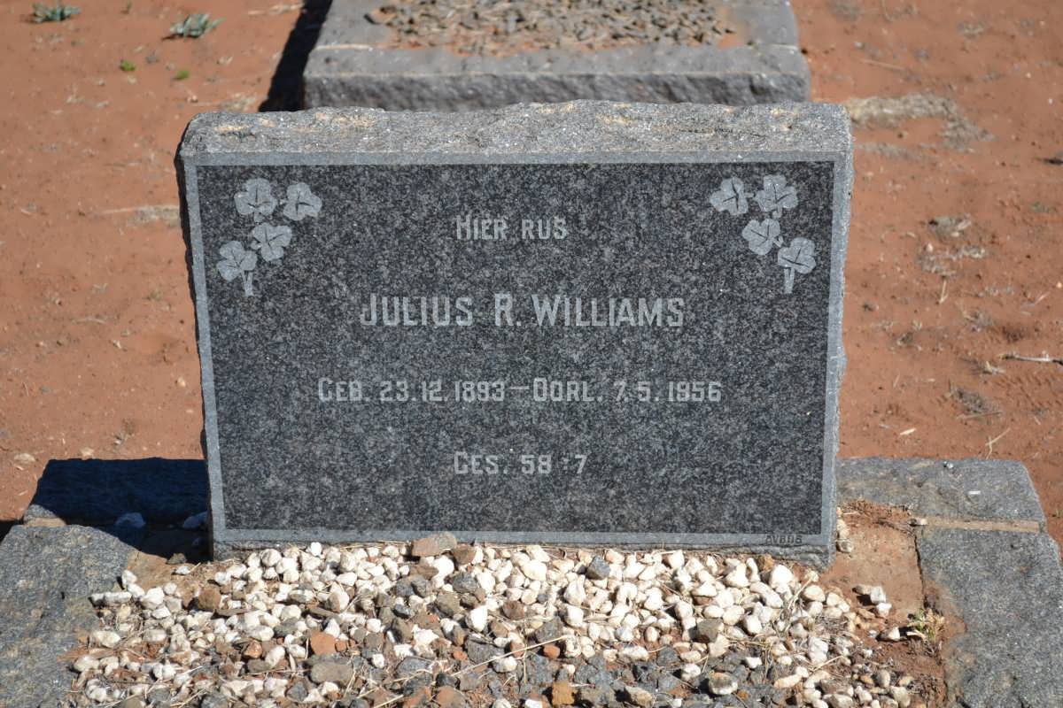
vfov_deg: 16.6
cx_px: 532
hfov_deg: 24.6
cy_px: 354
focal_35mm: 82
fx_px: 2436
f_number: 5.6
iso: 125
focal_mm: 55
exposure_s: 1/125
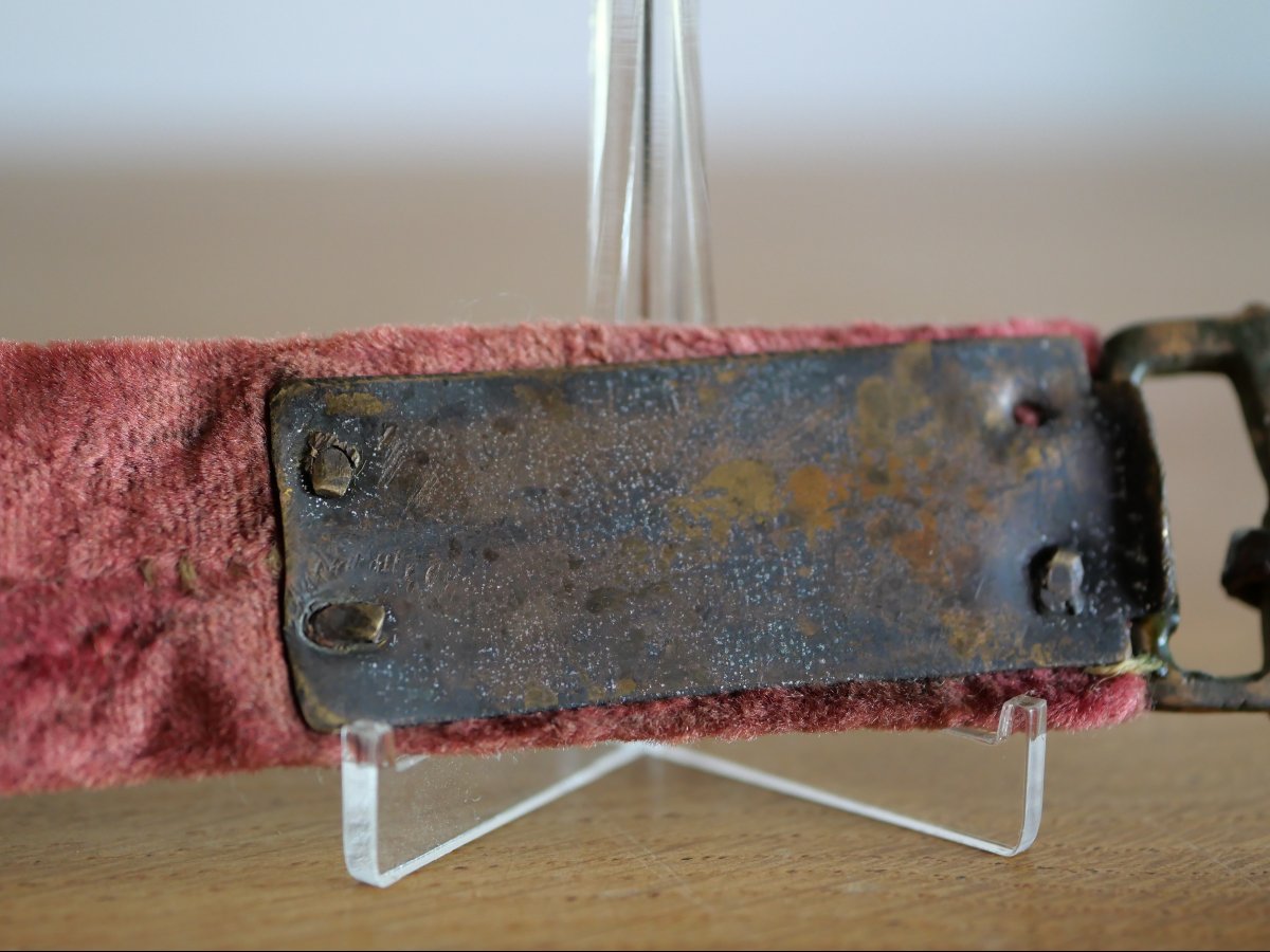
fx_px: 2201
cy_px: 476
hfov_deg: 32.2
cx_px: 635
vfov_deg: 24.4
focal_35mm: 60
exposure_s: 1/60
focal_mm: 30
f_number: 2.8
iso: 1250
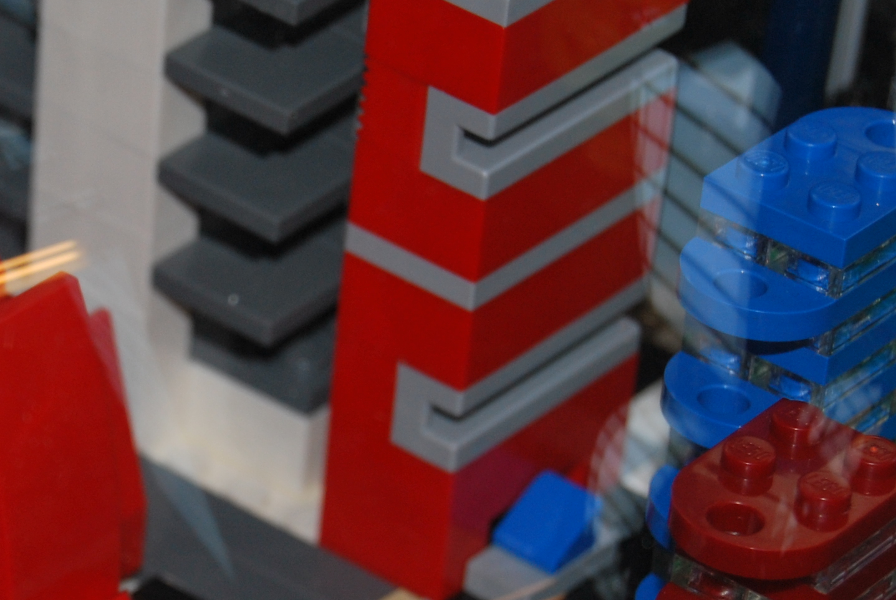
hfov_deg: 9.2
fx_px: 5541
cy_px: 312
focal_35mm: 222
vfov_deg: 6.2
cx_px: 45
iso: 200
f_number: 5.6
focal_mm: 55
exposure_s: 1/60
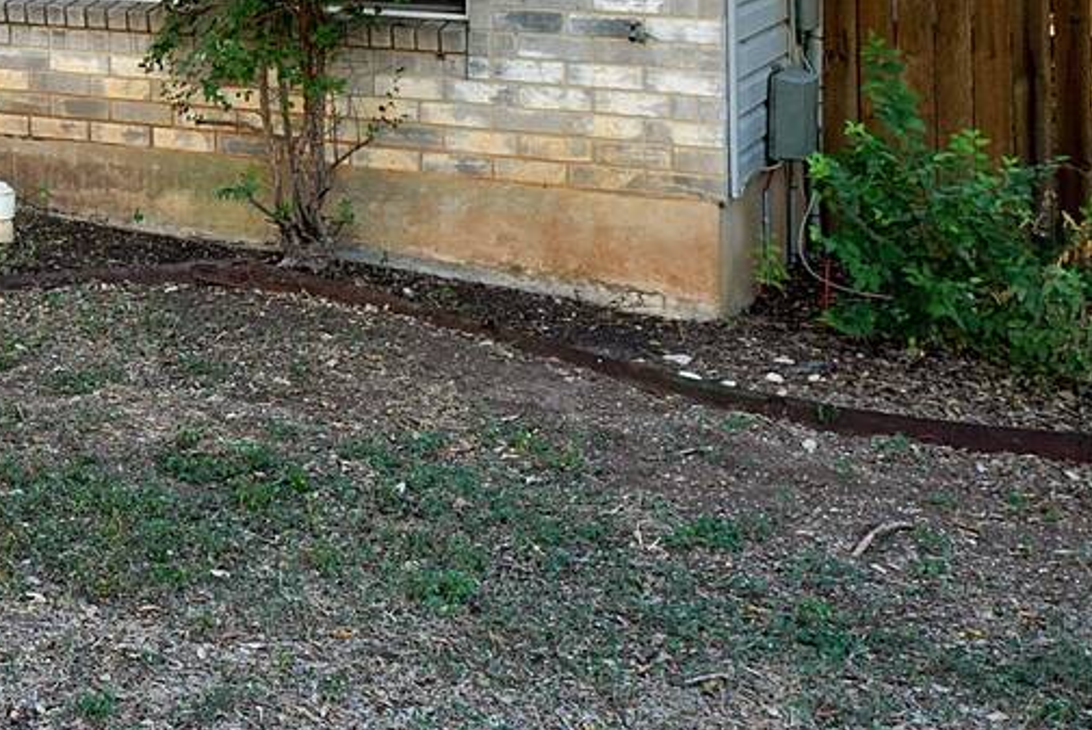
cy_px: -375
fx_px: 2338
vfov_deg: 16.2
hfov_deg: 24.8
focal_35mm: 77
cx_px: -46
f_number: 4
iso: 250
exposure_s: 1/160
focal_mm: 24
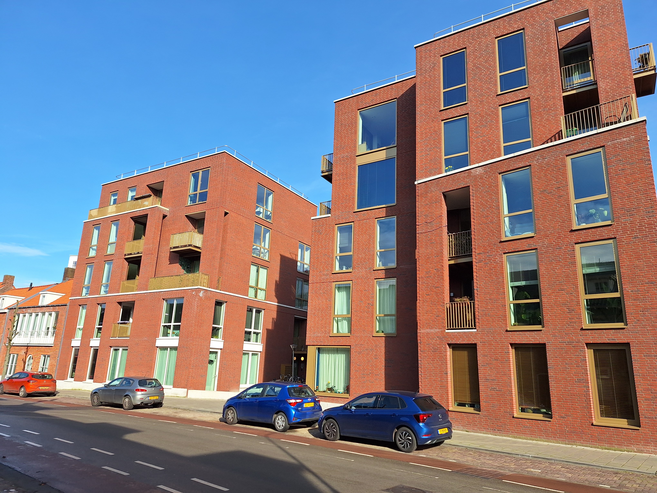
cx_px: 328
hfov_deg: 73.9
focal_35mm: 23
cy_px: 246
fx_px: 437
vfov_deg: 58.9
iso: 40
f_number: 1.8
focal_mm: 5.54
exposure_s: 1/1972
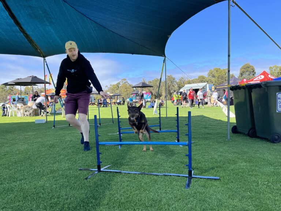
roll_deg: +2.6
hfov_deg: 67.3
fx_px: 211
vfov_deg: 53.1
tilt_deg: -2.9
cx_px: 140
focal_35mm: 26
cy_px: 106
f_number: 1.6
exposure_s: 1/2268
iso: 50
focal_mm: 5.1
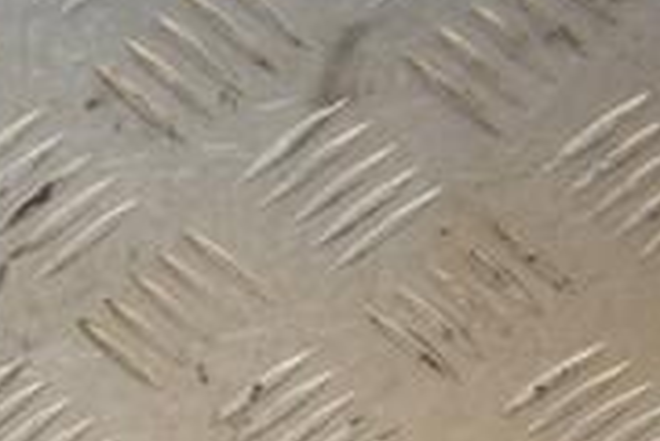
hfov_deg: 10.4
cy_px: 503
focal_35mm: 189
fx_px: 3468
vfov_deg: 7.2
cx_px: -419
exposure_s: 1/200
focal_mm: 38
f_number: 5
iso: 800
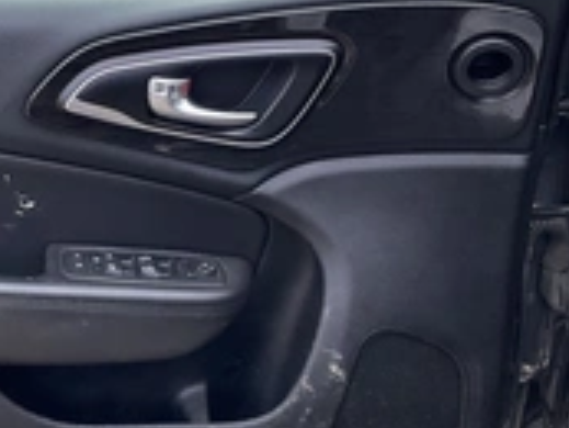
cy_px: 158
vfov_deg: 21.9
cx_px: 76
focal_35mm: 67
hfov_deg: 28.0
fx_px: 1102
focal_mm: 3
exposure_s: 1/380
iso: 25
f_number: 1.8
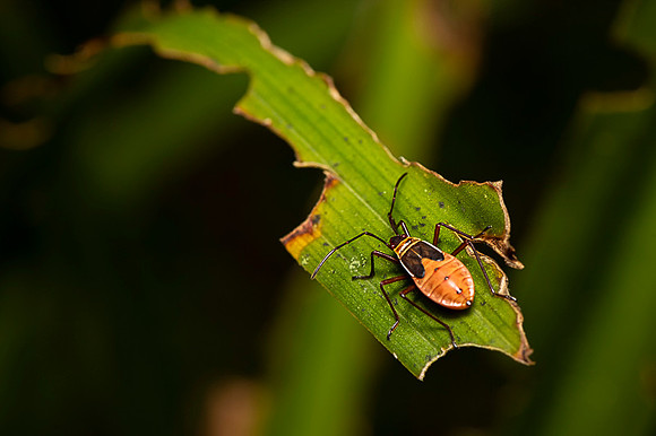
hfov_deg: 16.2
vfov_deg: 10.8
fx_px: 2299
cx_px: 394
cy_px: 262
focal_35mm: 126
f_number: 20
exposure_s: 1/100
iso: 100
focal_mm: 105
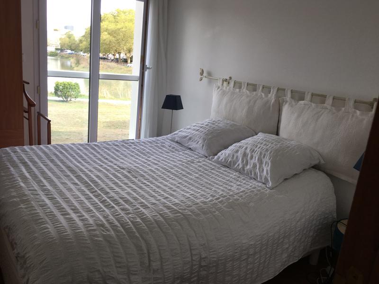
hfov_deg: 61.7
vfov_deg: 48.2
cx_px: 190
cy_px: 142
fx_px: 318
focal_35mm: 29
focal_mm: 4.15
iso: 25
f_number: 2.2
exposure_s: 1/119
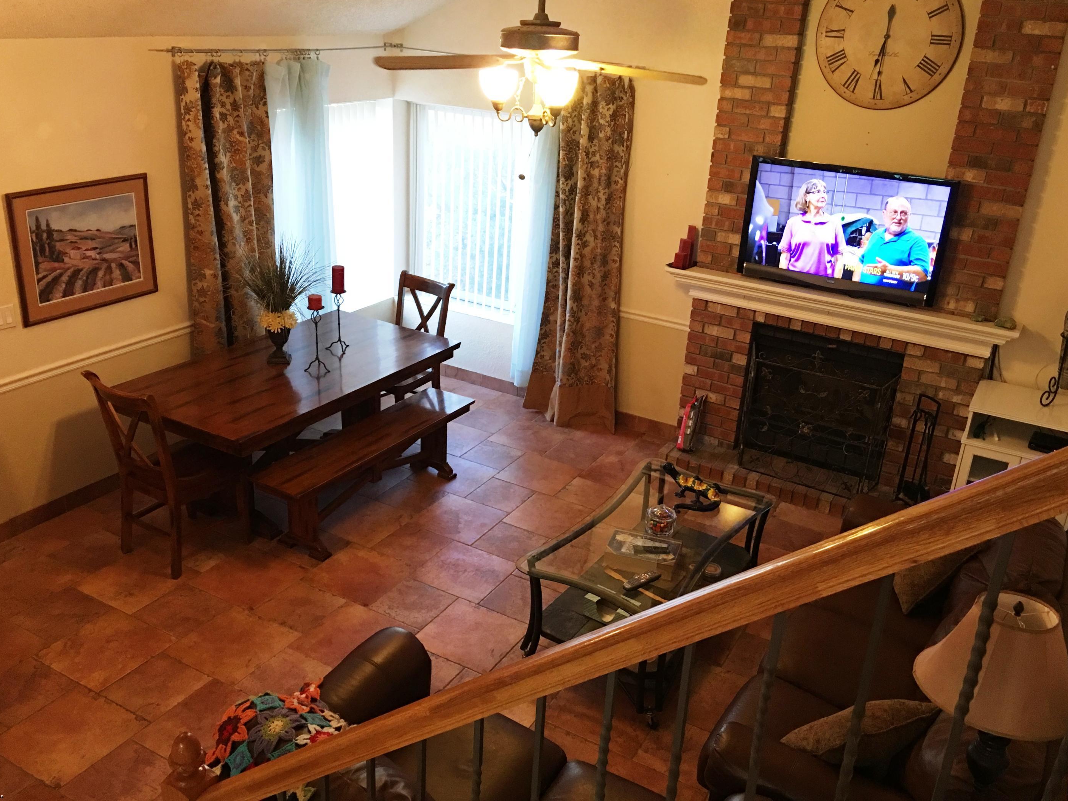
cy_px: 395
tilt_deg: -21.7
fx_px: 957
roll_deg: -3.5
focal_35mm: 31
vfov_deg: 45.4
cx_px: 539
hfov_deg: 58.3
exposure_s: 1/15
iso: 80
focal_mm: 4.15
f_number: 2.2
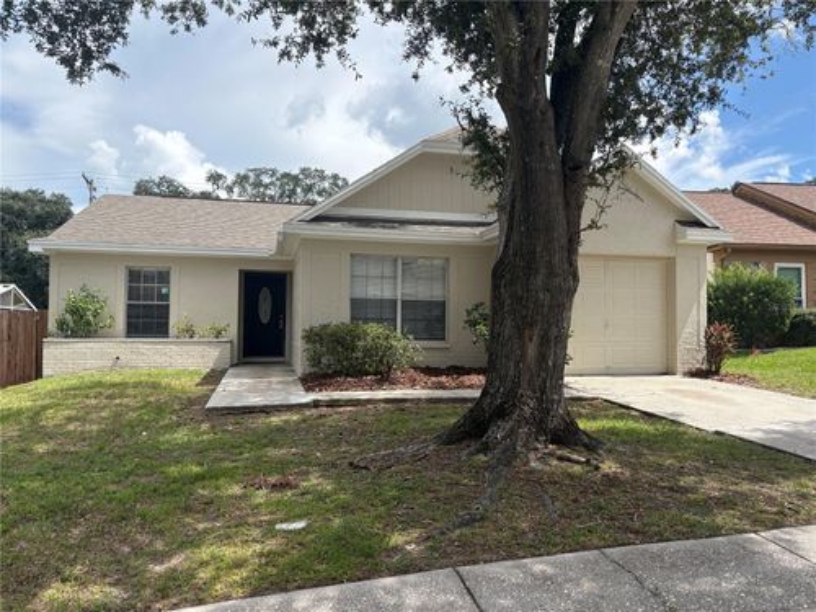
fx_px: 613
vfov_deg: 53.1
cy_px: 306
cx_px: 408
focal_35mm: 26
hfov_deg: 67.3
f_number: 1.6
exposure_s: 1/3279
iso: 50
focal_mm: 5.96
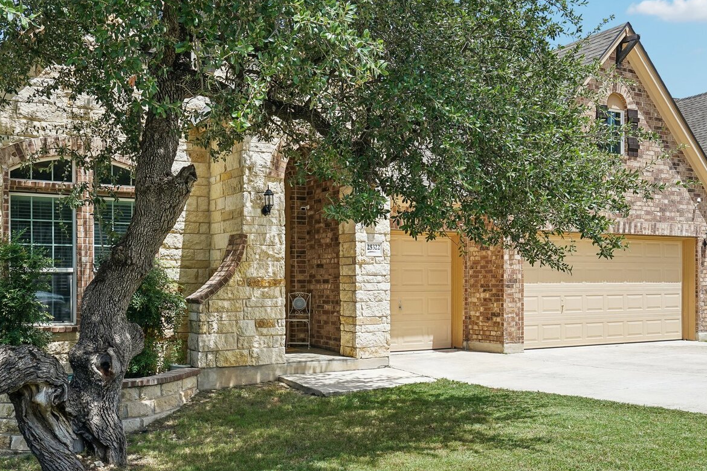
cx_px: 296
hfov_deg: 52.9
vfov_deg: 36.9
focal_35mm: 36
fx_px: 707
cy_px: 236
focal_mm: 26
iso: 200
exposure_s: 1/320
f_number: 8
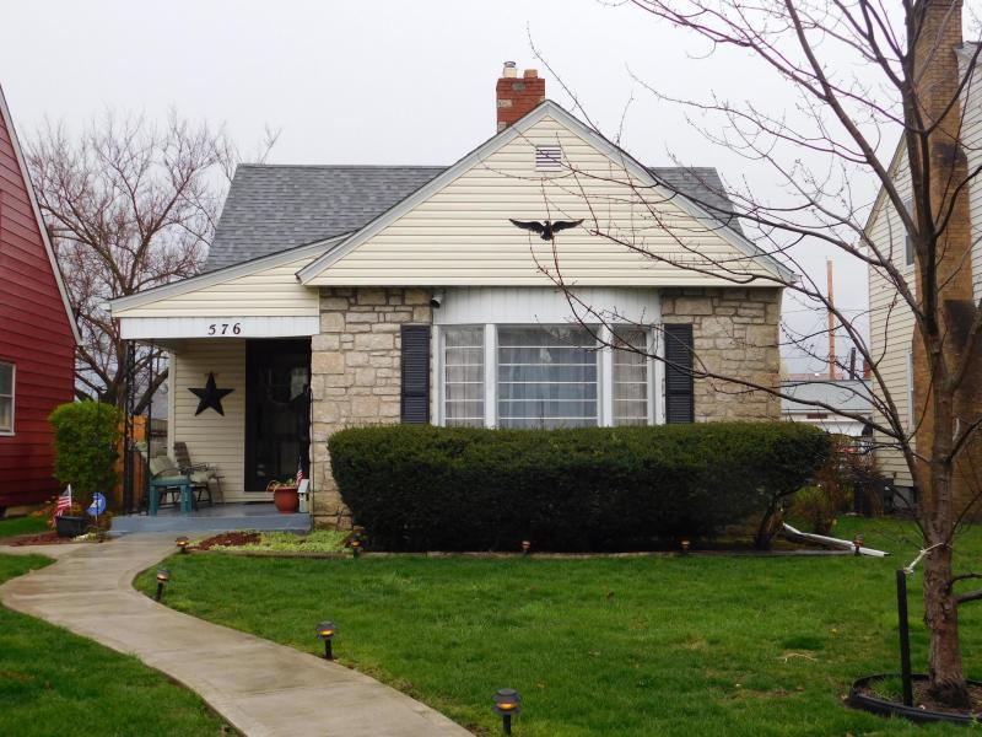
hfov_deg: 46.8
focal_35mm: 40
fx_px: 1135
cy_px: 368
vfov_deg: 36.0
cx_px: 491
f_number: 3.6
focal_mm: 7.1
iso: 125
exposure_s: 1/160
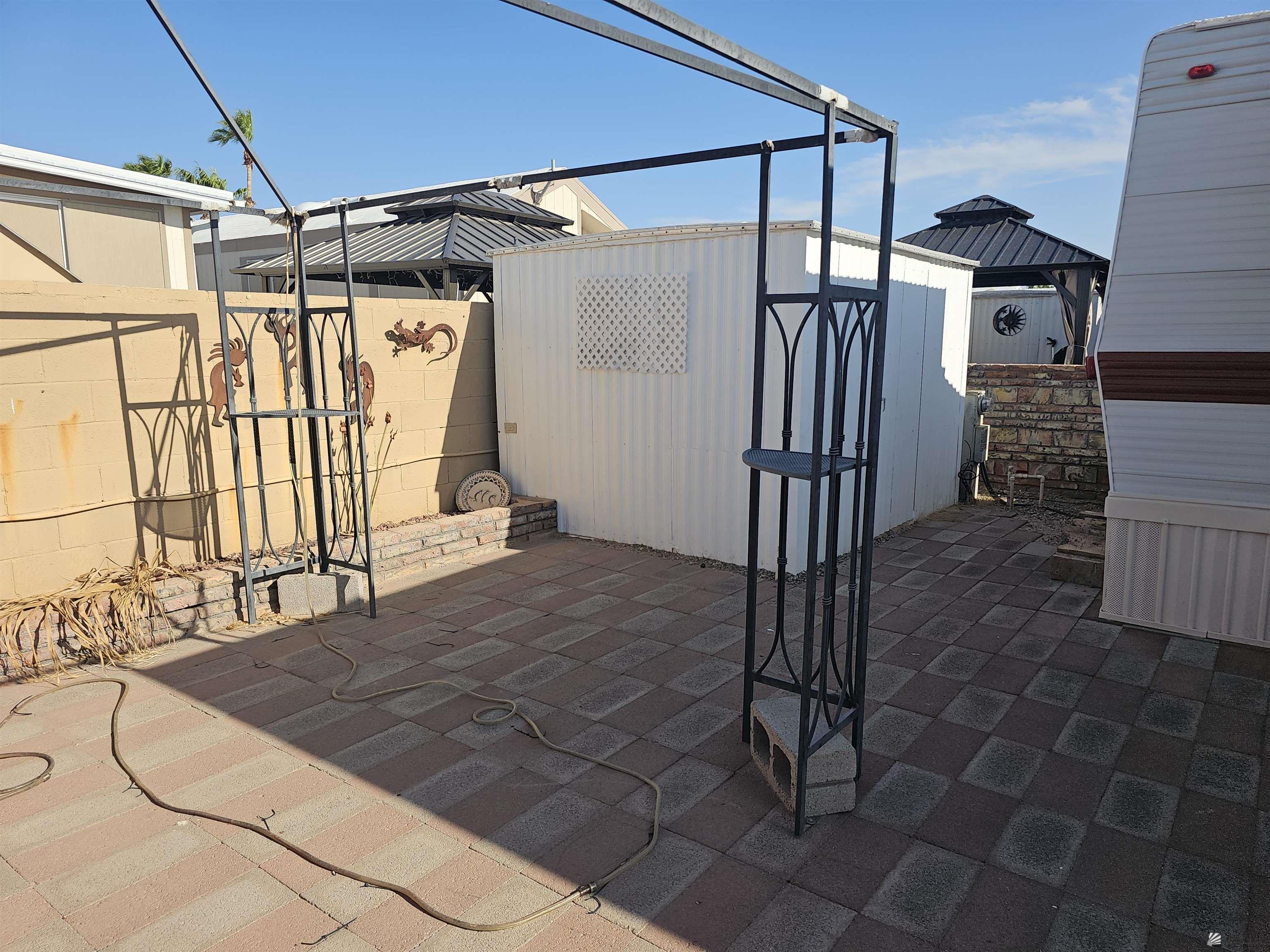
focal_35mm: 23
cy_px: 476
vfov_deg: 58.9
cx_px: 635
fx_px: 844
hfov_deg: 73.9
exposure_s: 1/750
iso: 10
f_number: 1.7
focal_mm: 6.3
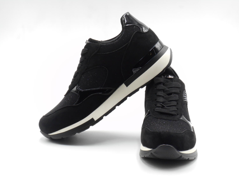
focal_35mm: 158
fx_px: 1091
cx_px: 120
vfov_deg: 9.4
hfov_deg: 12.5
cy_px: 90
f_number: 6
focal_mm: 28.3
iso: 180
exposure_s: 1/30
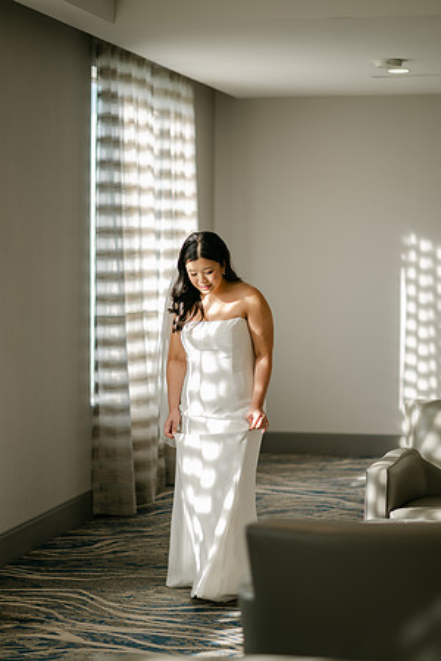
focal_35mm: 85
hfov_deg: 16.1
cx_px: 220
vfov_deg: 23.9
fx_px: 1562
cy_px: 330
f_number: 1.8
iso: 64
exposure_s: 1/160
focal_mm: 85
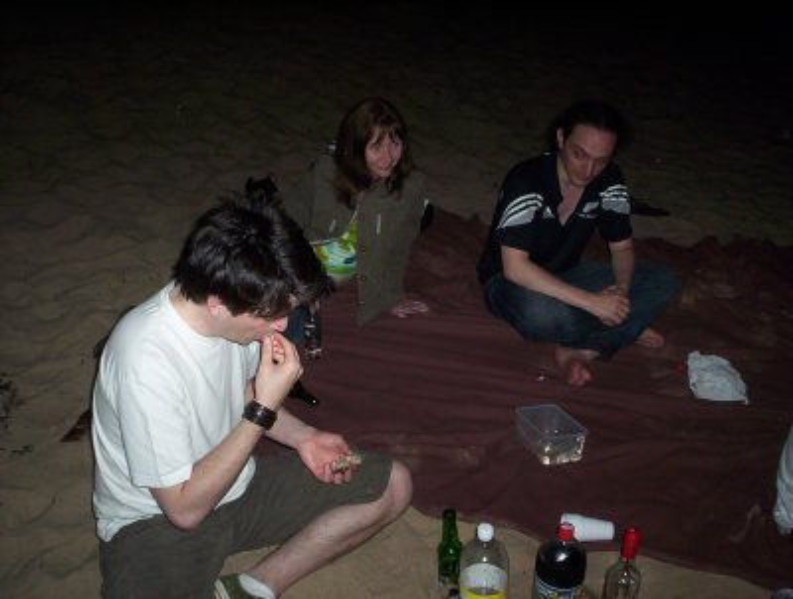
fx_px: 873
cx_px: 396
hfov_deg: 48.9
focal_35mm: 38
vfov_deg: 37.9
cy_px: 300
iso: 140
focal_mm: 4.99
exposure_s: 1/60
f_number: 4.5
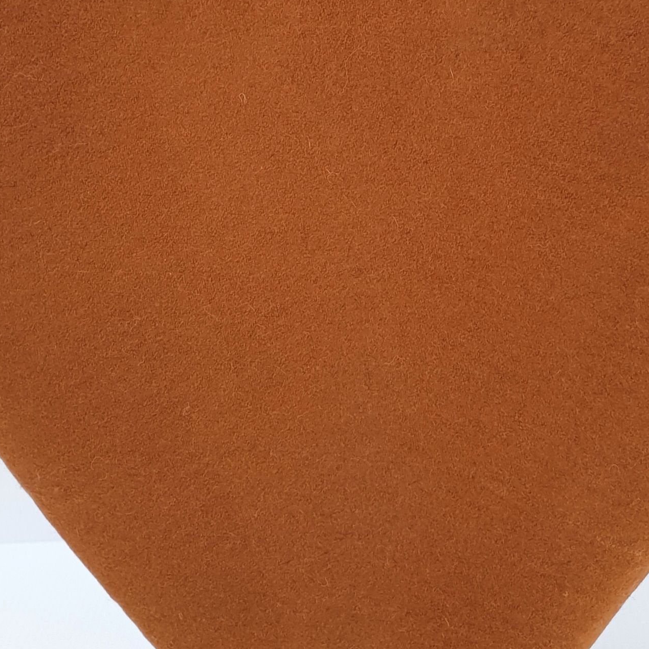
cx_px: 371
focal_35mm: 73
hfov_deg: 23.7
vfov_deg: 23.5
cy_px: 178
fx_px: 1548
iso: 50
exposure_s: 1/50
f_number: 2.4
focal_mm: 4.3
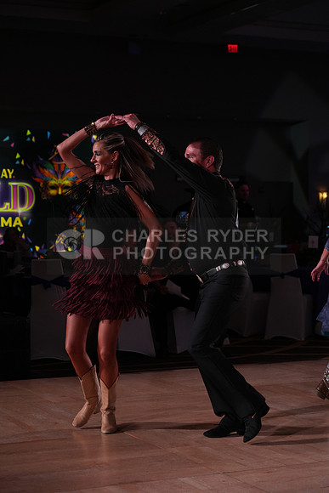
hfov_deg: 18.0
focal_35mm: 76
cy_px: 246
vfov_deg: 26.6
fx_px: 1041
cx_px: 164
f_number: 4
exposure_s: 1/400
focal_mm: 76
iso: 1600
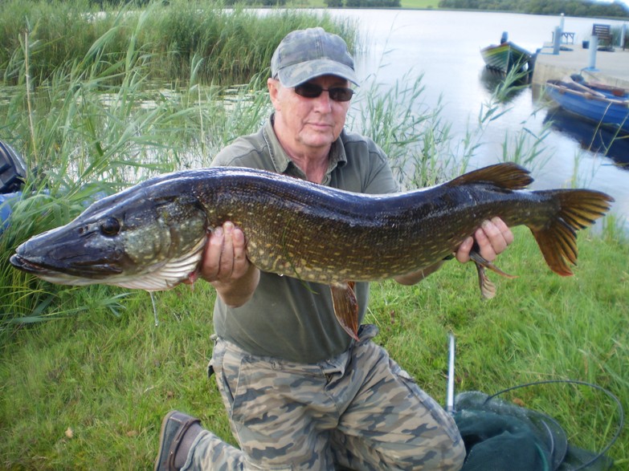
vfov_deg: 39.6
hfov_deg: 51.4
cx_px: 314
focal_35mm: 36
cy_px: 236
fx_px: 654
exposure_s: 1/125
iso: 64
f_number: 3.1
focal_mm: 6.3
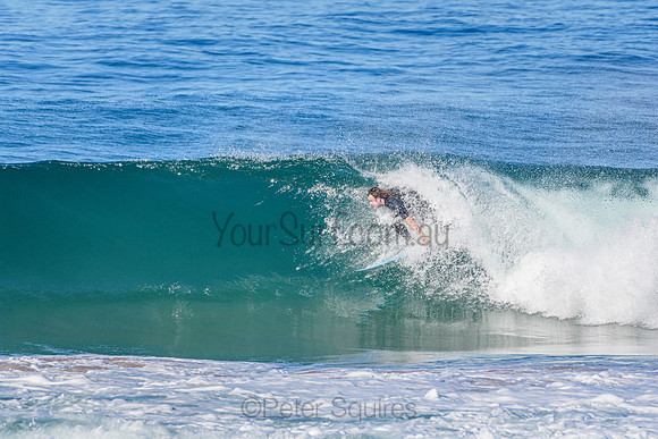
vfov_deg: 1.8
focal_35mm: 750
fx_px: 13711
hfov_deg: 2.7
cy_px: 220
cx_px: 329
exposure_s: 1/2000
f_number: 5.6
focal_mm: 500
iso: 400
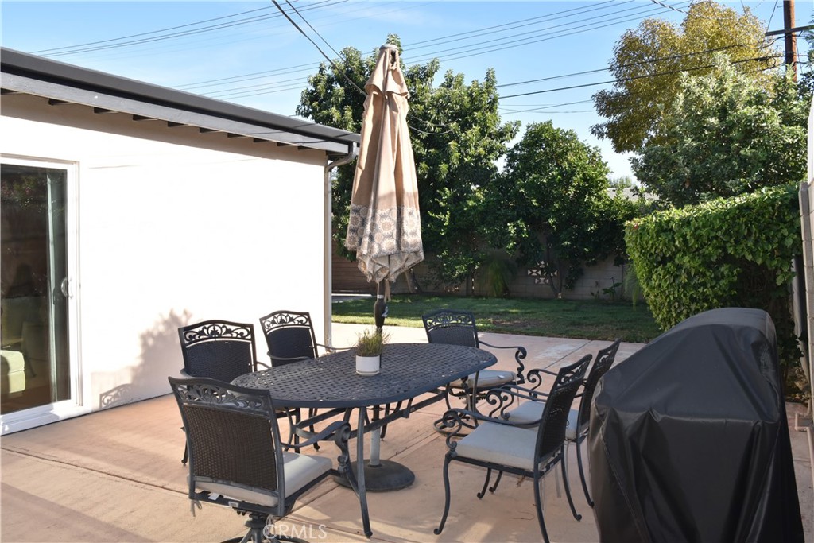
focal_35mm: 31
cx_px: 407
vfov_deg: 42.3
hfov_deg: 60.3
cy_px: 272
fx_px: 701
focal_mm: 31
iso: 800
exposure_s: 1/200
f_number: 18
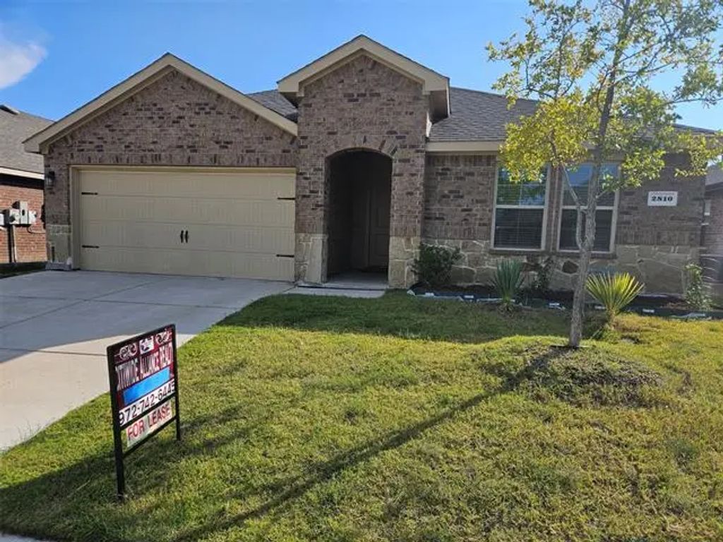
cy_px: 271
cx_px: 362
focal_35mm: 23
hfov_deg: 73.9
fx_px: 480
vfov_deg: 58.9
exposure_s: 1/2000
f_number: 1.8
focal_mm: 5.4
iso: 25
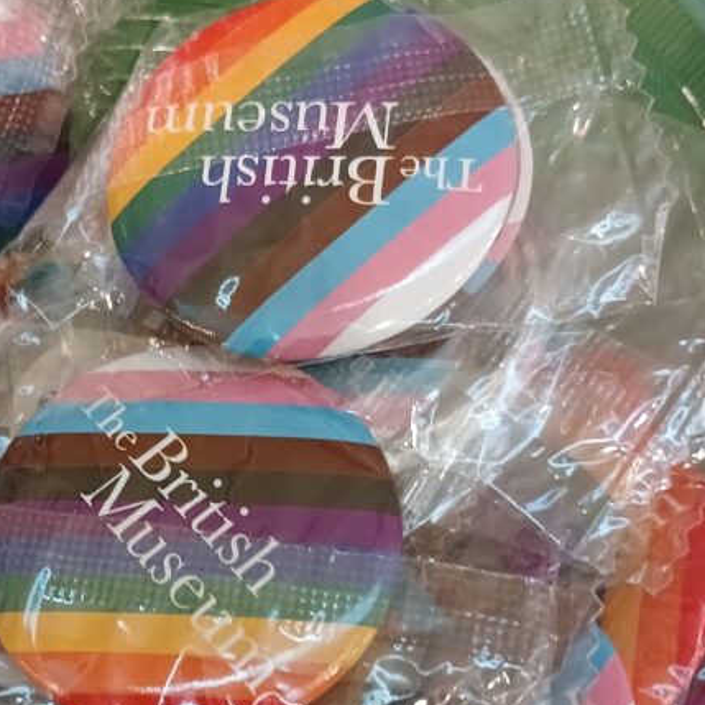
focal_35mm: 57
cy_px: 463
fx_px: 1313
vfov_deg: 29.9
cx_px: 192
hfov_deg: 29.7
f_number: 1.8
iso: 500
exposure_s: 1/25
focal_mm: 4
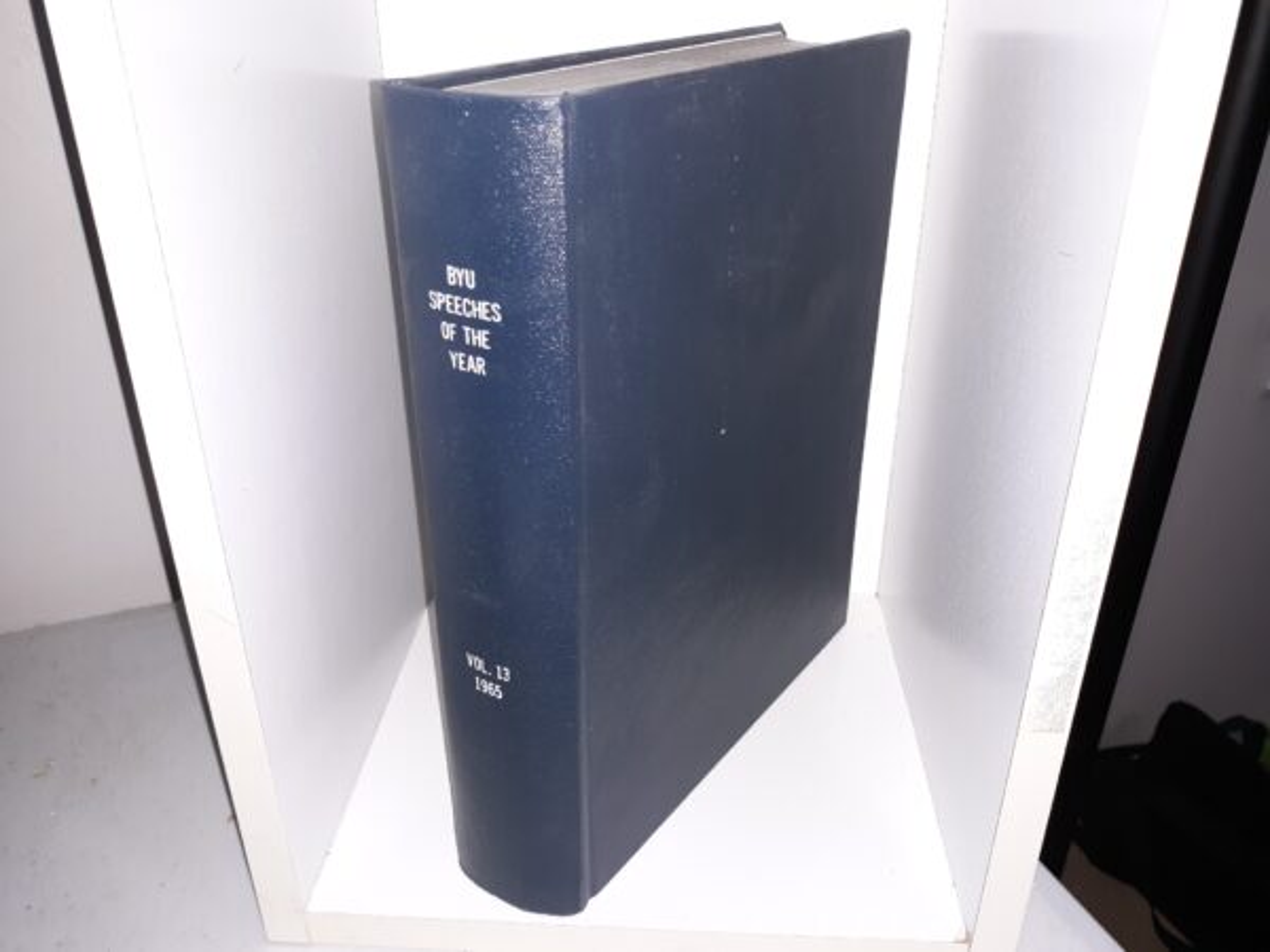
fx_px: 1027
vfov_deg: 49.7
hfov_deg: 63.4
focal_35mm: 28
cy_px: 476
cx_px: 635
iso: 64
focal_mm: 3.7
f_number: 1.7
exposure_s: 1/40
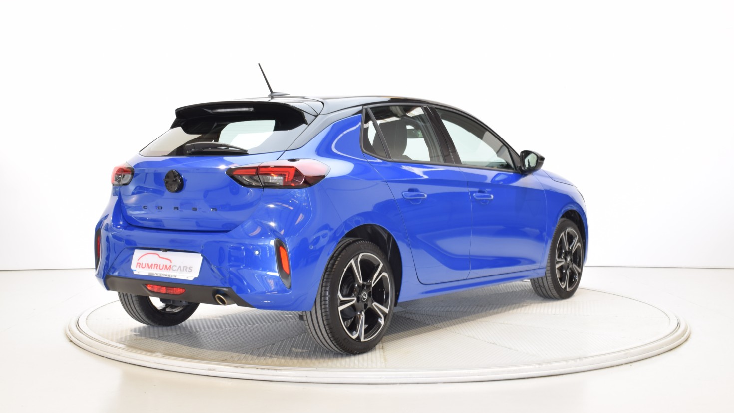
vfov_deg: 24.9
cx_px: 366
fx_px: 934
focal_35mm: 48
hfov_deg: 42.9
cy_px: 183
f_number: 14
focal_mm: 30
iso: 100
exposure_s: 1/1.3
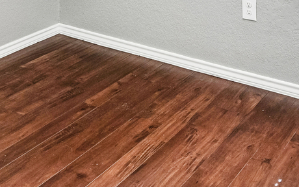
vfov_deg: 17.4
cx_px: 169
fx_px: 497
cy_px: -147
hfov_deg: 33.4
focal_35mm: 61
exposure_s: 1/25
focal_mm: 17
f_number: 8
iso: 400
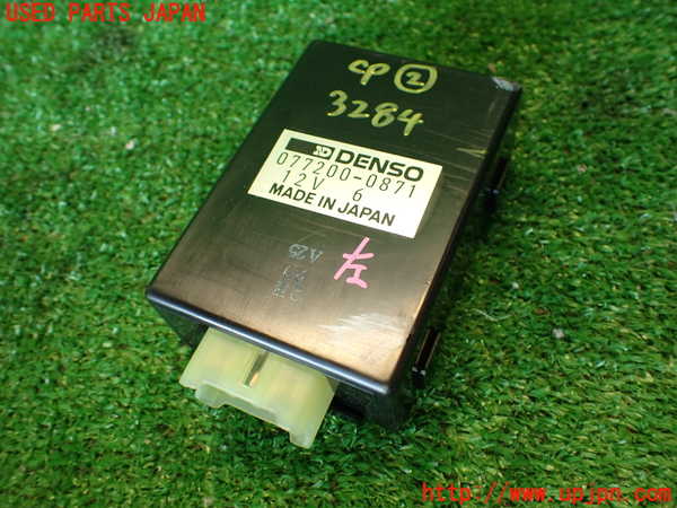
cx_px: 338
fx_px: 587
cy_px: 254
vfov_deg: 46.8
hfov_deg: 60.0
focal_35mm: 30
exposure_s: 1/40
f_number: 2.3
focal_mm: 5.4
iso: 200
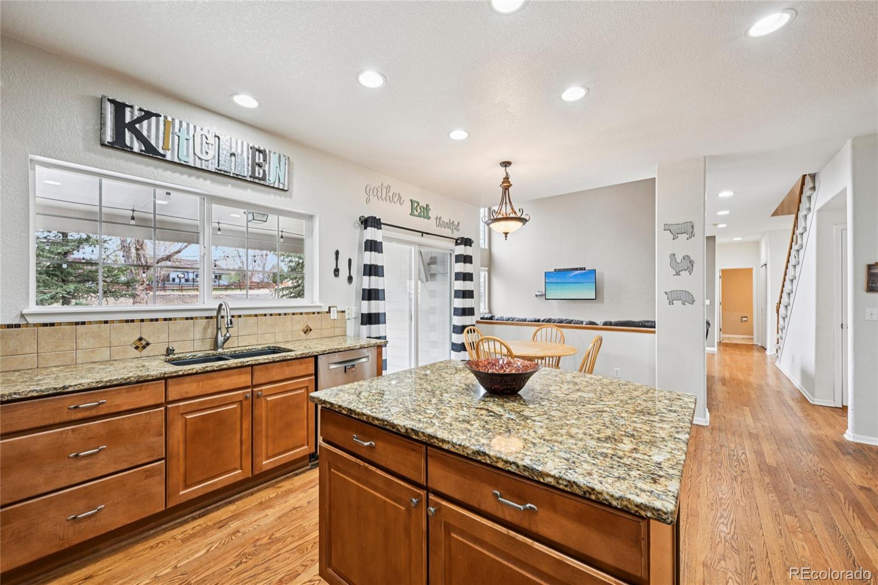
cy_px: 292
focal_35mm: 14
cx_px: 439
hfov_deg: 104.3
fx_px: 341
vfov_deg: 81.2
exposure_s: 1/10
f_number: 11
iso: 400
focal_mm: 14
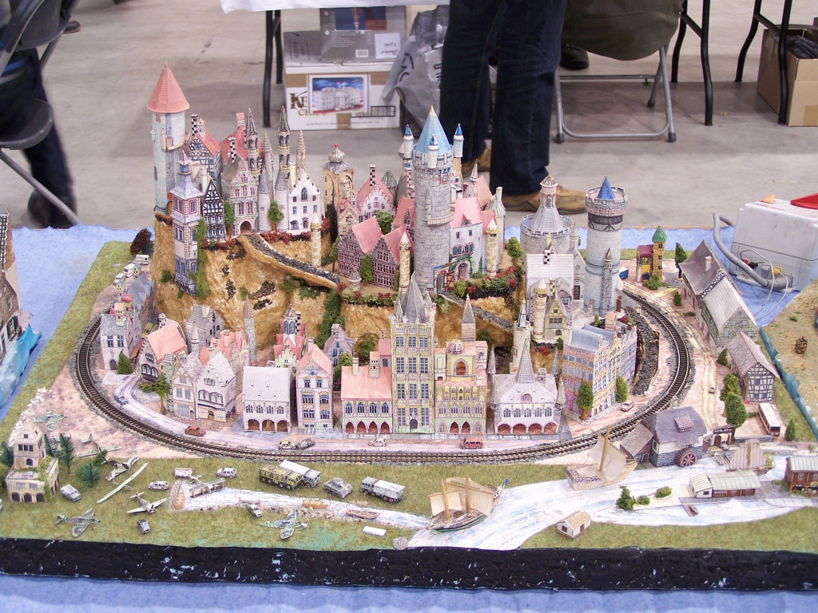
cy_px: 306
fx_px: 1323
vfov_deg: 26.1
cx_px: 409
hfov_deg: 34.3
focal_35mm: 56
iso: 80
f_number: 3.1
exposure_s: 1/4
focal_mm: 9.3
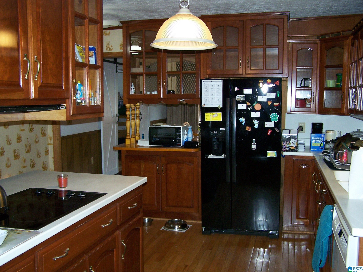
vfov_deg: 37.8
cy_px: 136
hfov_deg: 48.9
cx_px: 182
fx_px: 399
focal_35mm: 38
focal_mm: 6.3
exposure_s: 1/60
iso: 160
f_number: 2.8
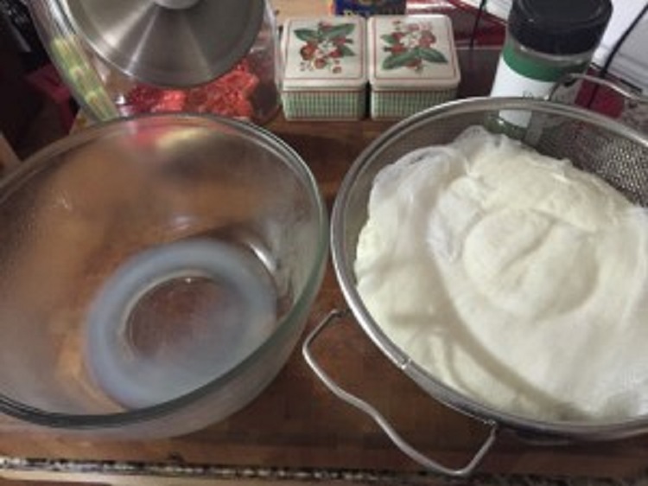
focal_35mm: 29
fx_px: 543
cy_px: 243
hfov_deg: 61.7
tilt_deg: -53.3
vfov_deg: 48.2
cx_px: 324
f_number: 2.2
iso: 250
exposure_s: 1/15
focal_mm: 4.15
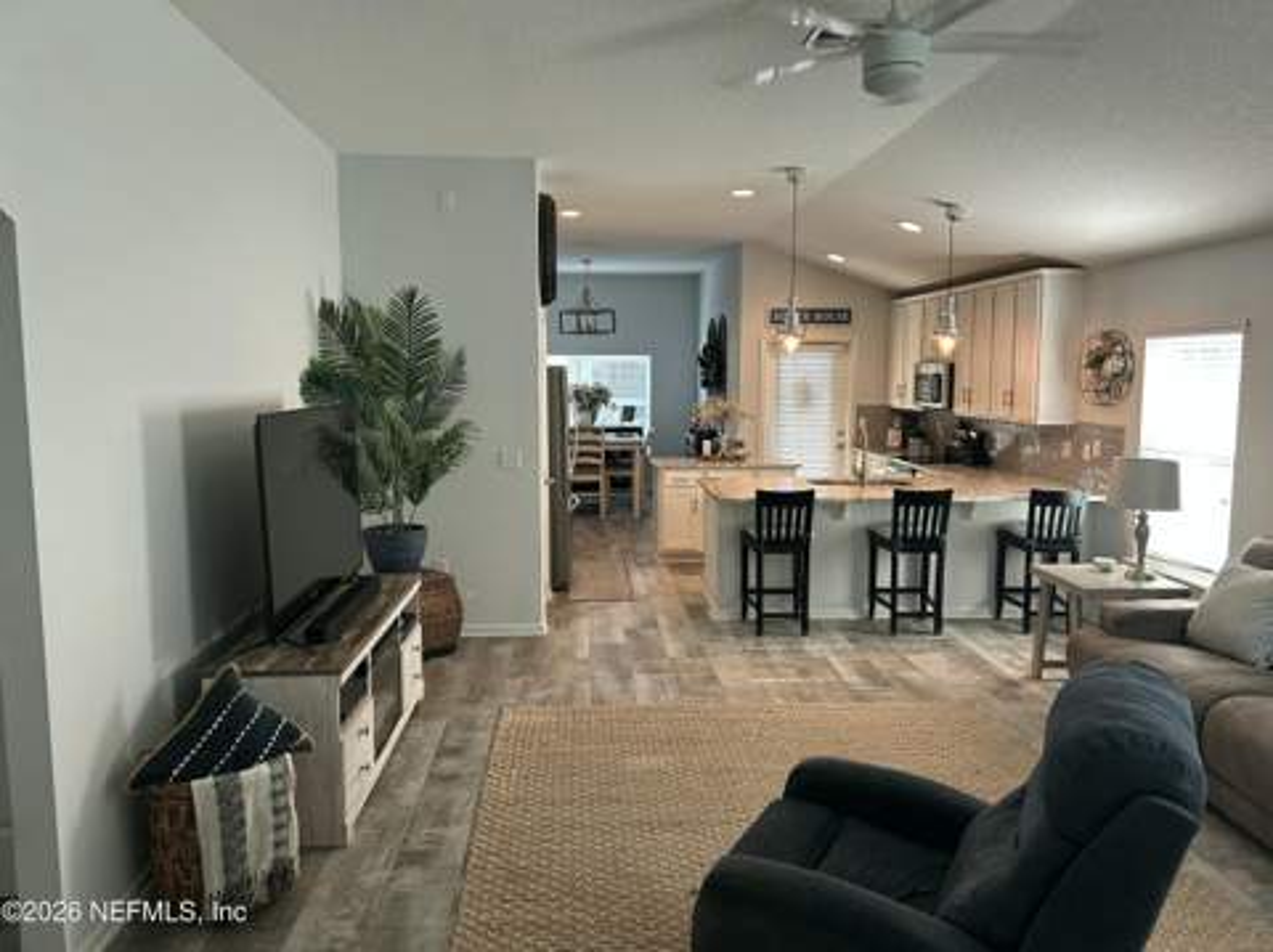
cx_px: 636
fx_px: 955
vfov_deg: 53.0
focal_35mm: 26
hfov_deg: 67.4
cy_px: 476
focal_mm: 5.7
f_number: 1.5
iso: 100
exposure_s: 1/60
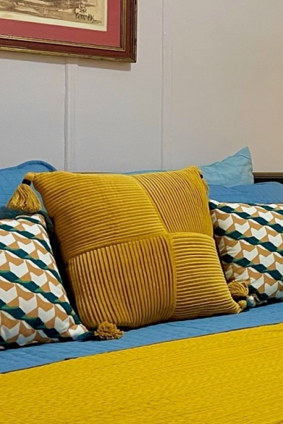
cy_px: 171
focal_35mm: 75
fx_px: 884
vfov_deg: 26.9
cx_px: 433
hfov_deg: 16.5
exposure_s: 1/60
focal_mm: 5.1
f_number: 1.6
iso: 400
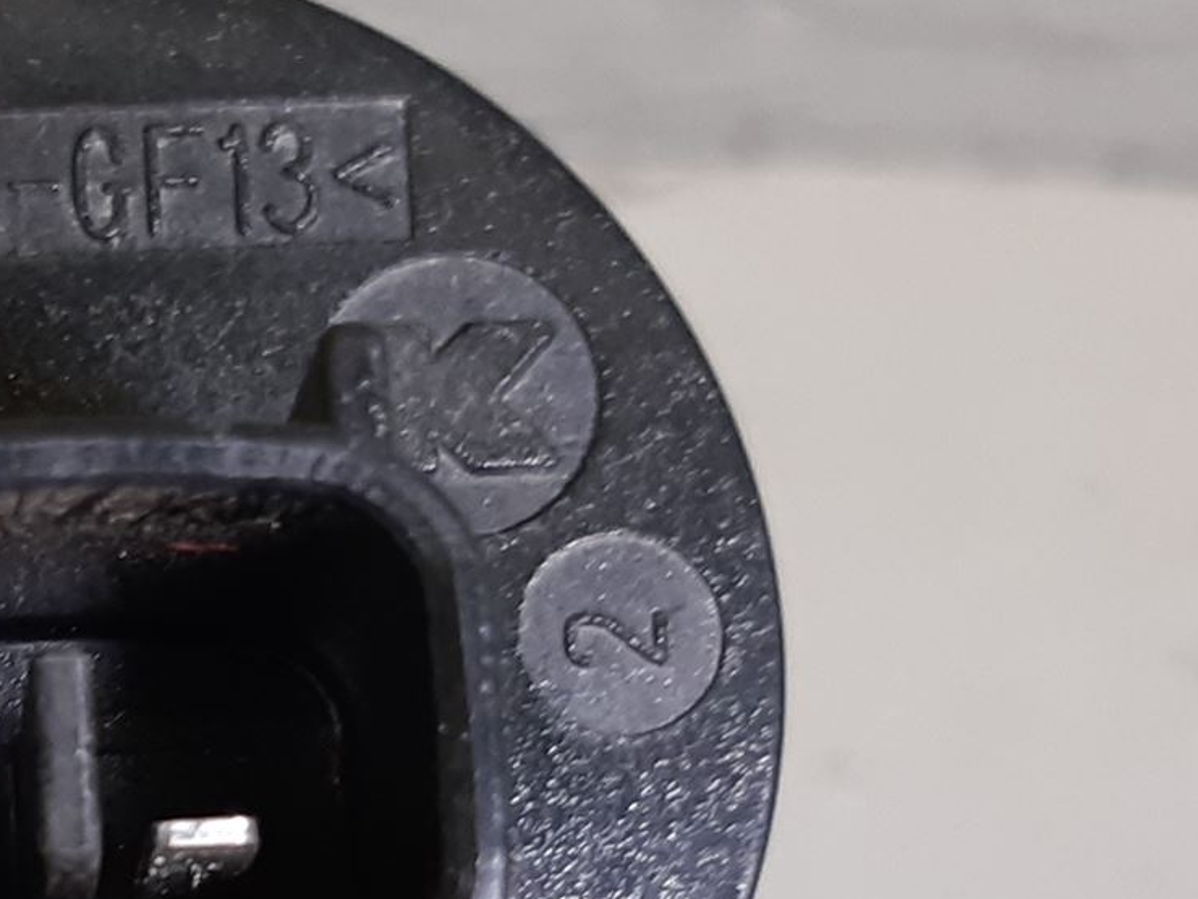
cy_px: 664
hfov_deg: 25.8
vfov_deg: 20.3
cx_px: 34
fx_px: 2492
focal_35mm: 72
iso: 125
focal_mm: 3.93
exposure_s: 1/50
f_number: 1.7
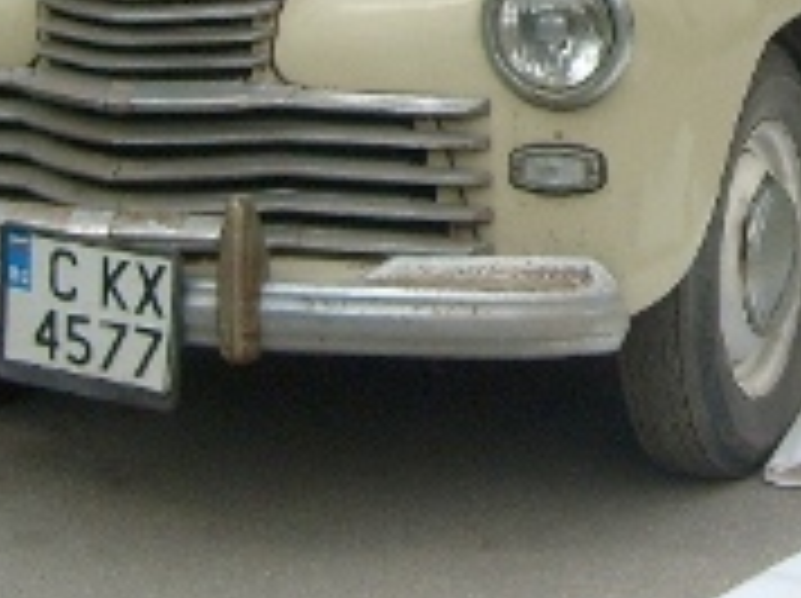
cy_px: -229
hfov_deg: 15.3
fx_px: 2912
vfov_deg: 11.4
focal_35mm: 126
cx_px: 864
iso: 80
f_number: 7.1
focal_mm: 5.8
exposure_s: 1/250
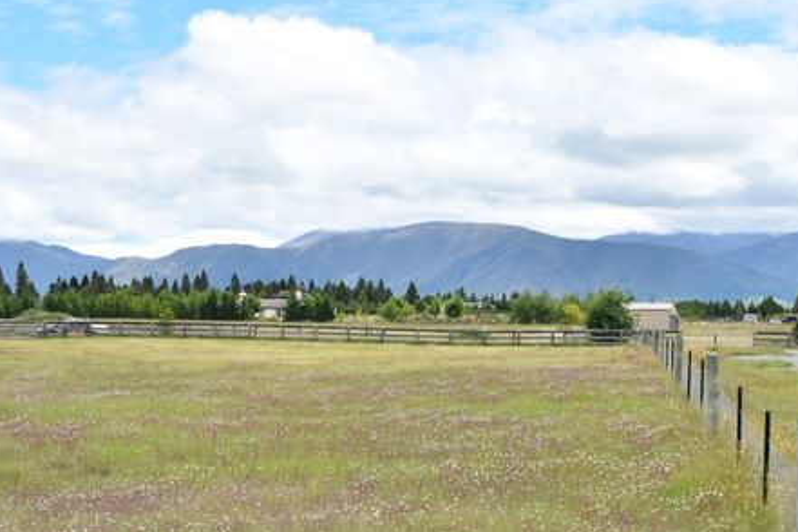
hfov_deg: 35.7
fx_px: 1216
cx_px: 217
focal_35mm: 55
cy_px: 423
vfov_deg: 24.3
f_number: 10
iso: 200
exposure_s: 1/400
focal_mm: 21
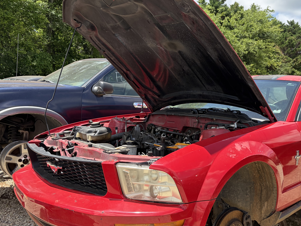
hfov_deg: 50.2
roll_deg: -2.5
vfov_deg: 39.5
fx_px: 313
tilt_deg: -6.6
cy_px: 132
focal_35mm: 36
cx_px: 208
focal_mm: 5.96
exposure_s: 1/1953
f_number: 1.6
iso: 64
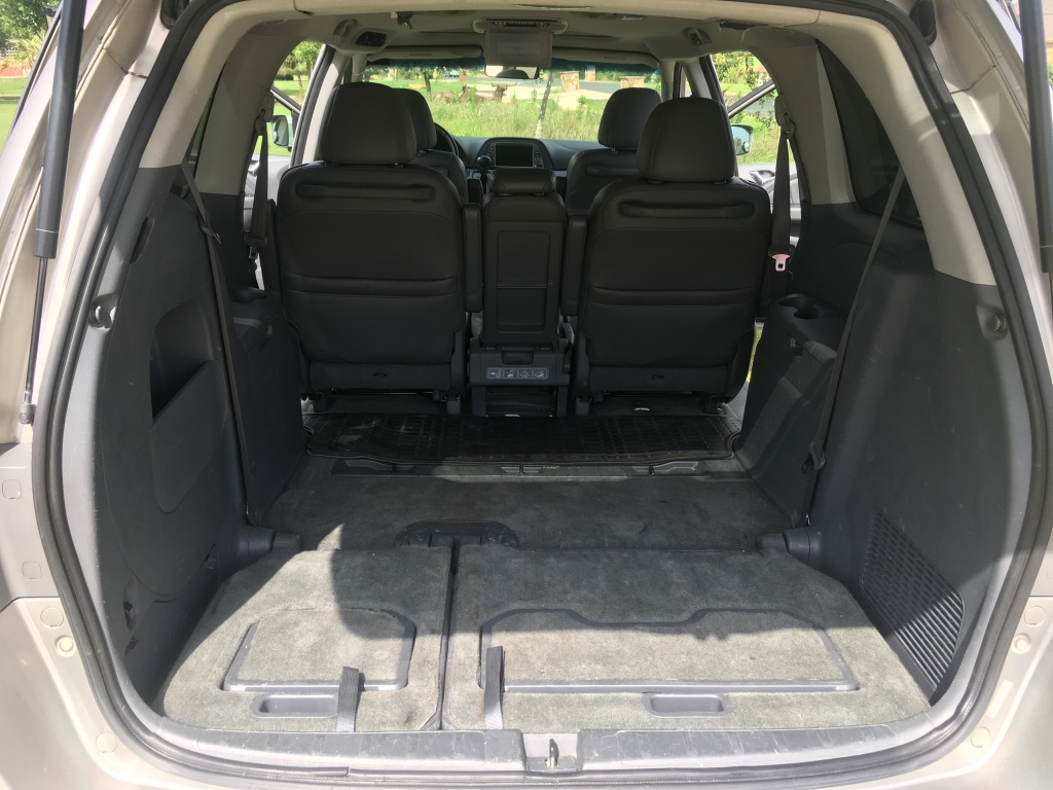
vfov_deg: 48.2
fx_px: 882
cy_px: 395
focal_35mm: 29
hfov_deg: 61.7
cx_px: 526
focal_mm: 4.15
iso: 25
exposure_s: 1/371
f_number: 2.2
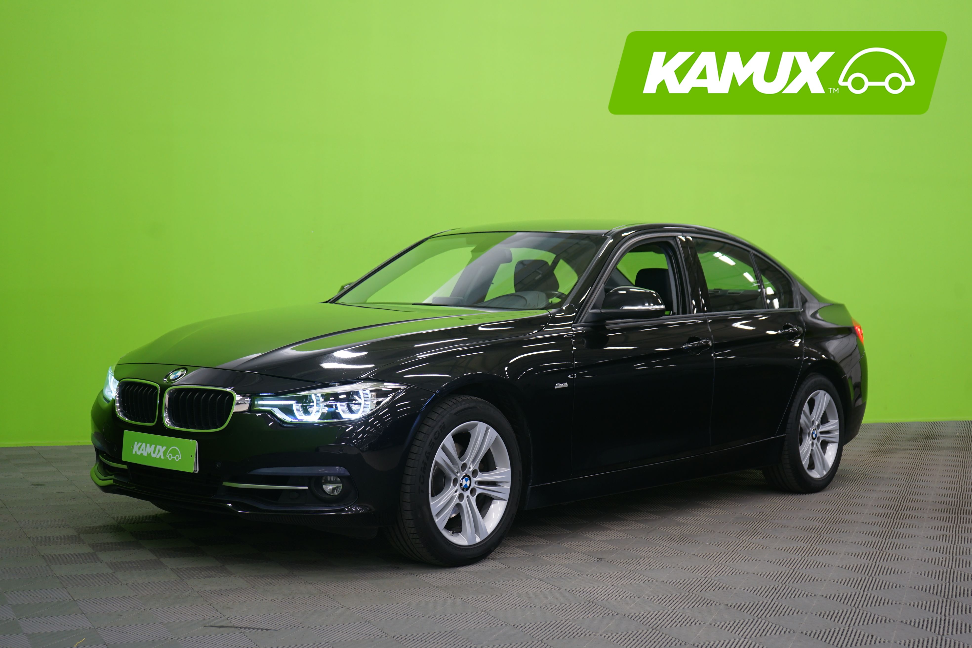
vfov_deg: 28.1
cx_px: 486
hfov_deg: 41.1
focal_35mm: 48
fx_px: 1296
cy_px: 324
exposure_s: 1/8
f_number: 5
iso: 400
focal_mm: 48
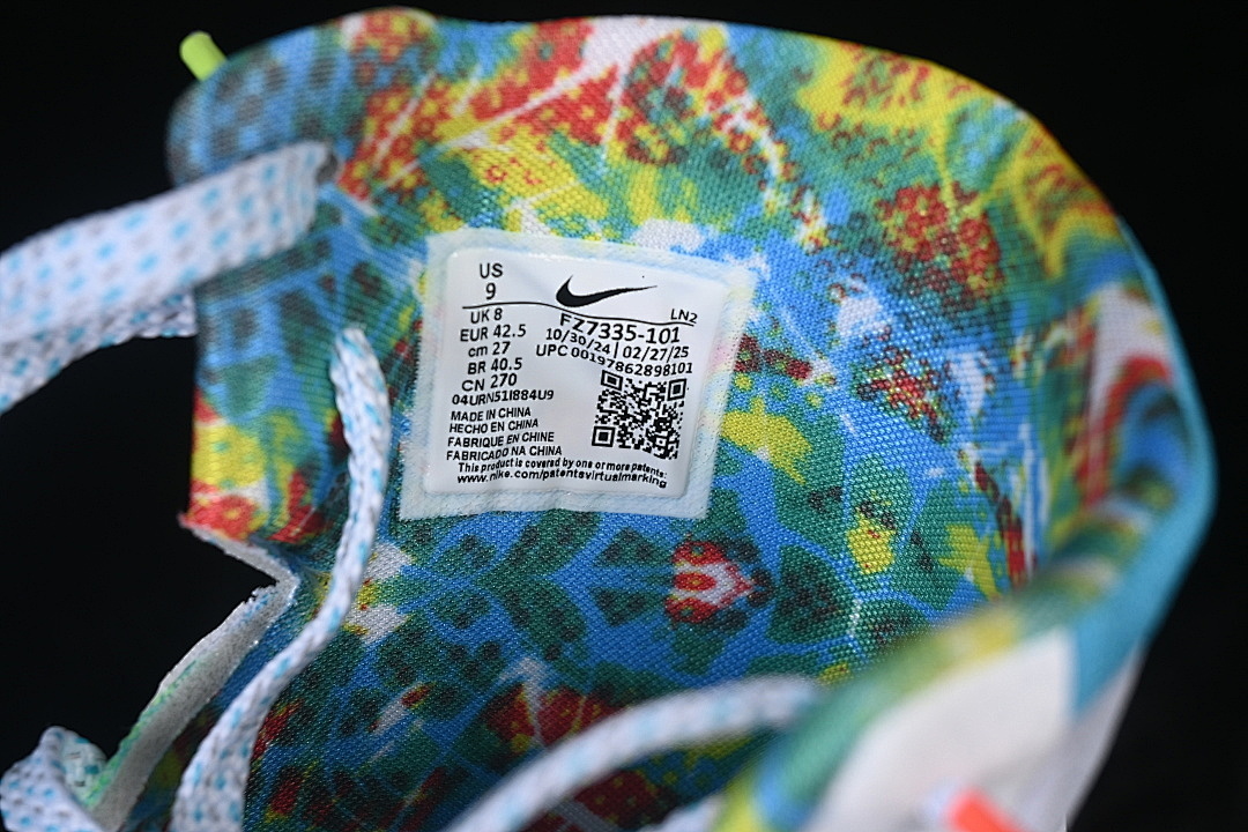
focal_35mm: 75
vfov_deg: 18.2
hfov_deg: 27.0
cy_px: 416
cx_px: 624
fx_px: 2600
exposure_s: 1/80
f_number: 7.1
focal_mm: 50
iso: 160
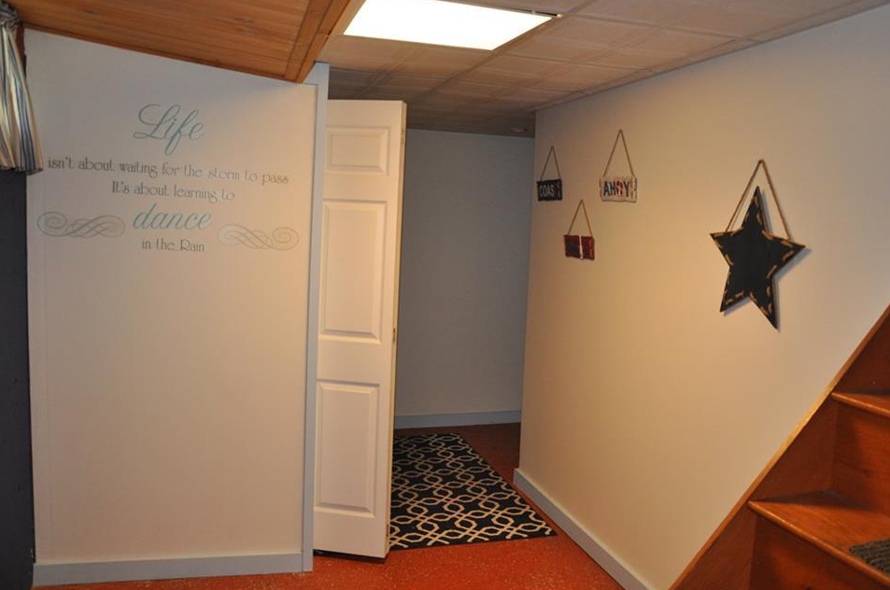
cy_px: 277
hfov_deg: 63.7
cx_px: 466
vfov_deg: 44.8
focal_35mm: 29
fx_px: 716
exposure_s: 1/100
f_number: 3.5
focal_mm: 18
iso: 800
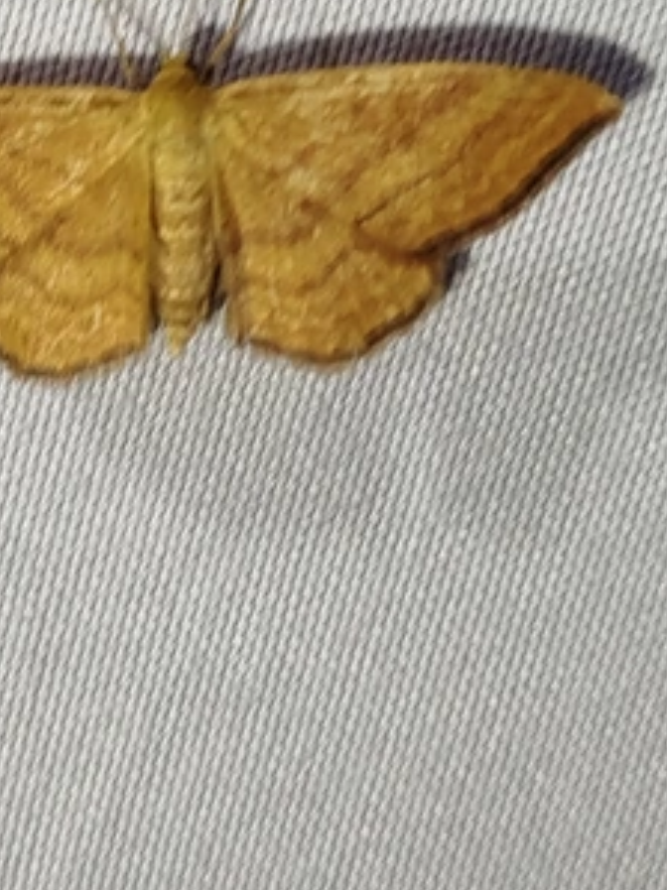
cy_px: 408
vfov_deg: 16.2
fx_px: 3137
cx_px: 149
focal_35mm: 122
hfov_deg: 12.1
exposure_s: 1/50
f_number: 1.7
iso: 64
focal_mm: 5.31
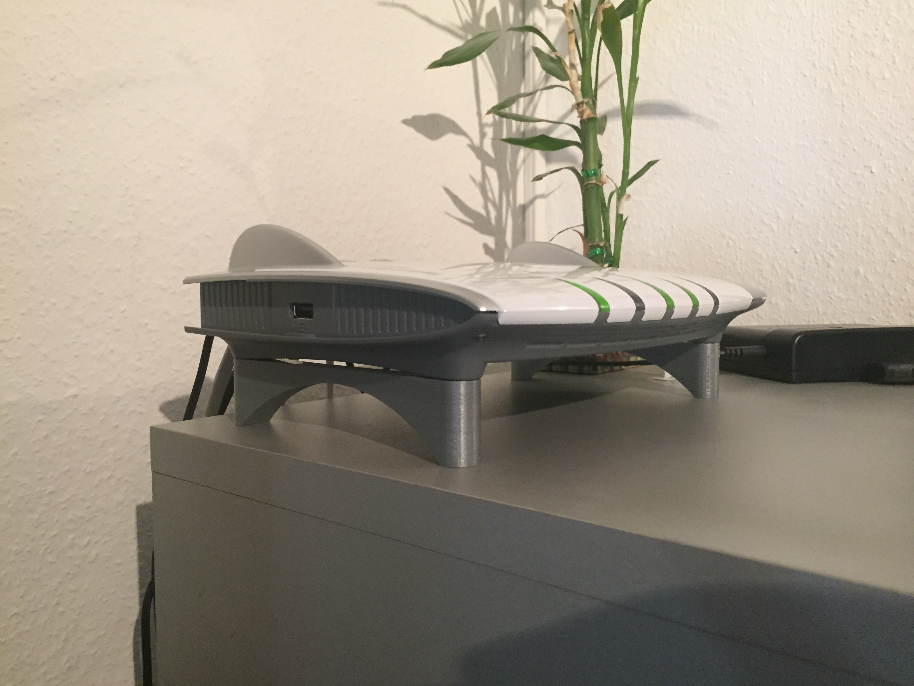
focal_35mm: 29
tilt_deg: -4.1
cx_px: 457
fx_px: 766
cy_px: 343
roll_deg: -0.6
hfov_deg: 61.7
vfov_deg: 48.2
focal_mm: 4.15
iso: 250
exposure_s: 1/33
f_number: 2.2
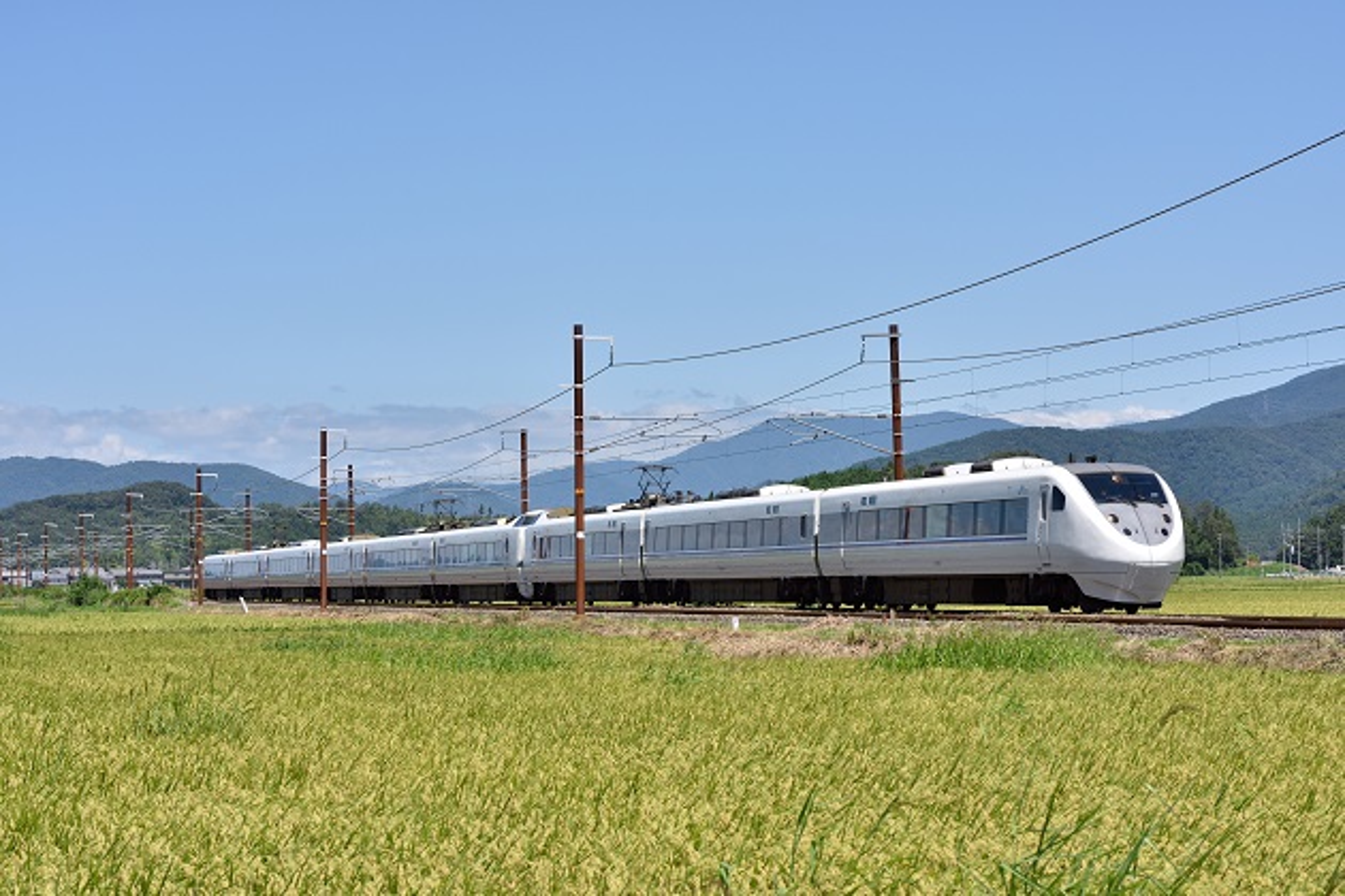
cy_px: 448
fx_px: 3175
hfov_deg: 23.9
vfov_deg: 16.1
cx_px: 672
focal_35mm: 85
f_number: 9
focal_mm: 85
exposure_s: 1/1000
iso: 250
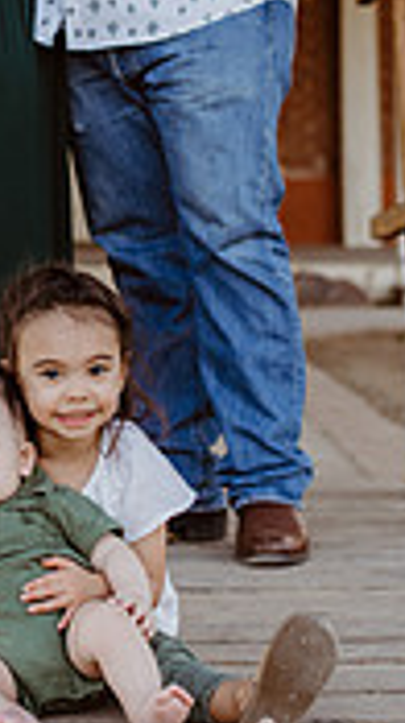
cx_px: -17
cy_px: 124
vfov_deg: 15.8
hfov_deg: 8.9
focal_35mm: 135
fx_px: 2586
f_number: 2.8
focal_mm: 50
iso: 200
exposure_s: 1/320
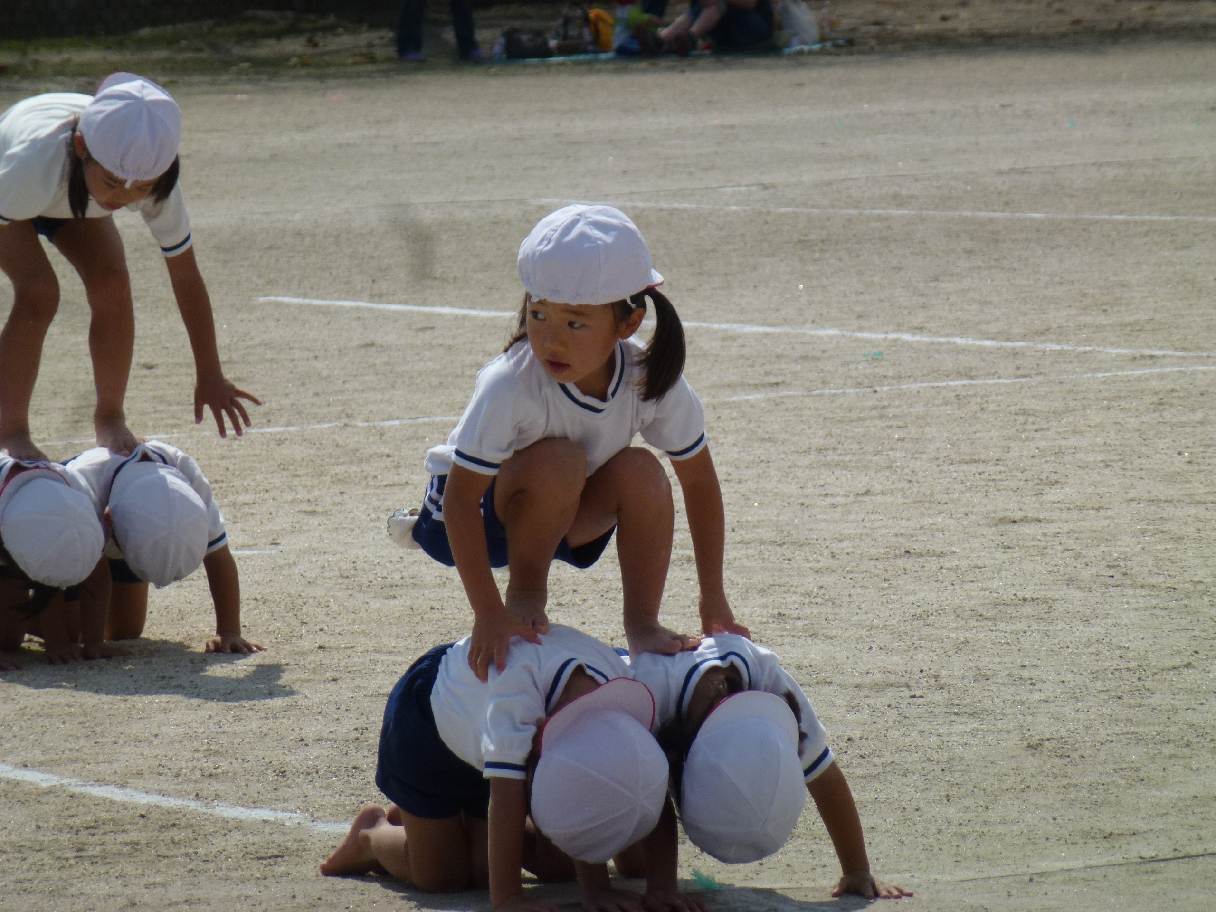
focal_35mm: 304
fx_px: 10679
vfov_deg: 4.9
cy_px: 456
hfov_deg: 6.5
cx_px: 608
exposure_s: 1/1300
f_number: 5.7
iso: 100
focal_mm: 54.5
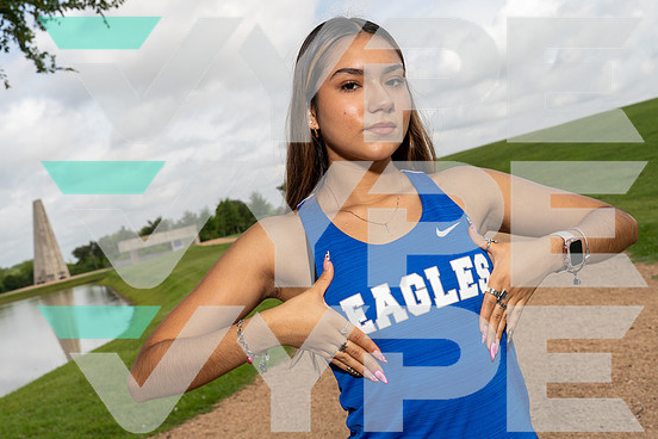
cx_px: 344
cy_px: 225
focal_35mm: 41
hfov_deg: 47.4
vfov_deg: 32.6
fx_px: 749
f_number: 8
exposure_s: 1/250
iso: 100
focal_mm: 39
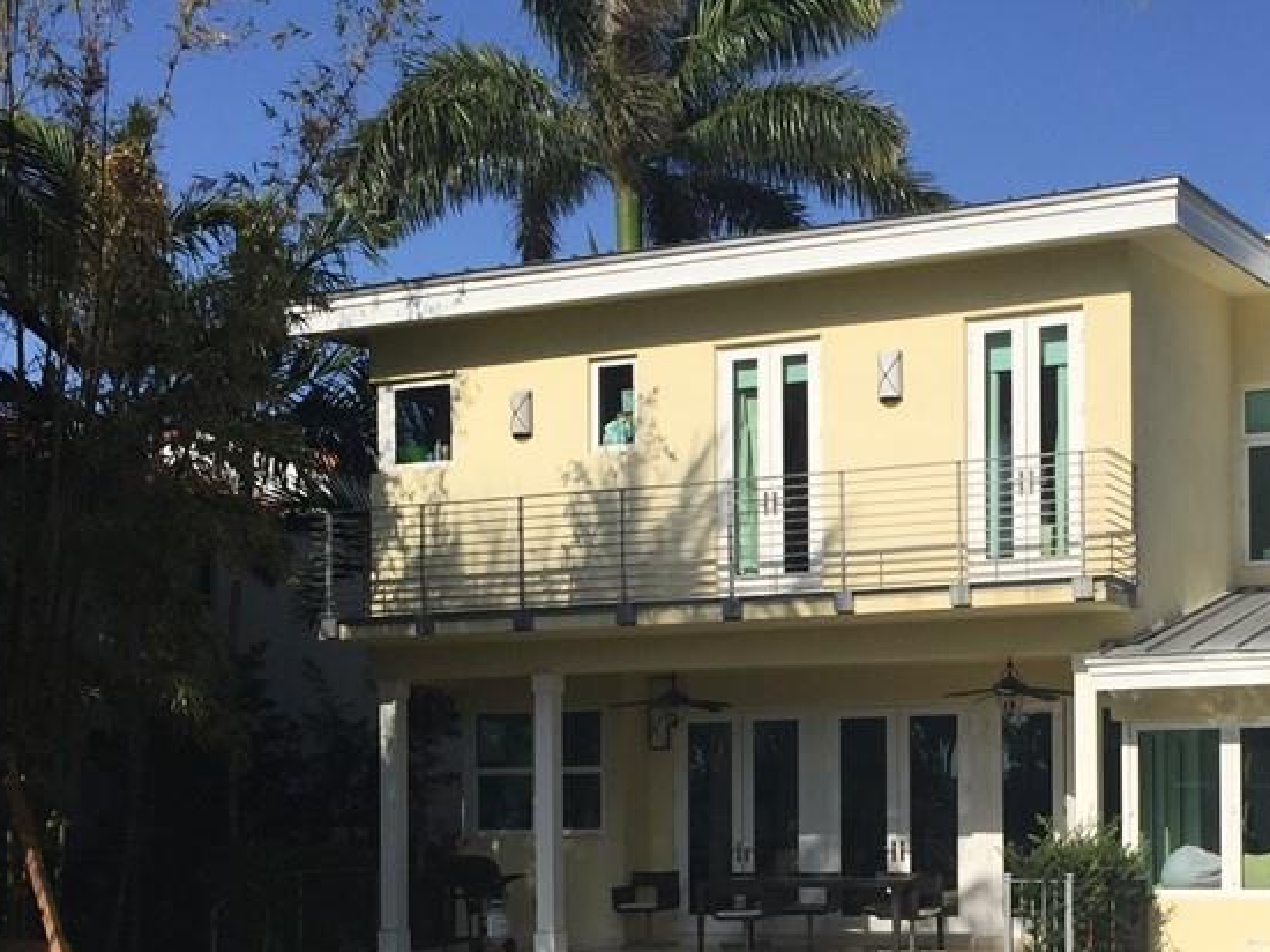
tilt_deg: +1.7
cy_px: 809
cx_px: 931
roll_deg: -0.6
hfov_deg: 34.9
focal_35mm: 54
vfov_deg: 26.3
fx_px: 1980
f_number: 2.2
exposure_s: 1/3968
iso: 32
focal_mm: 4.15
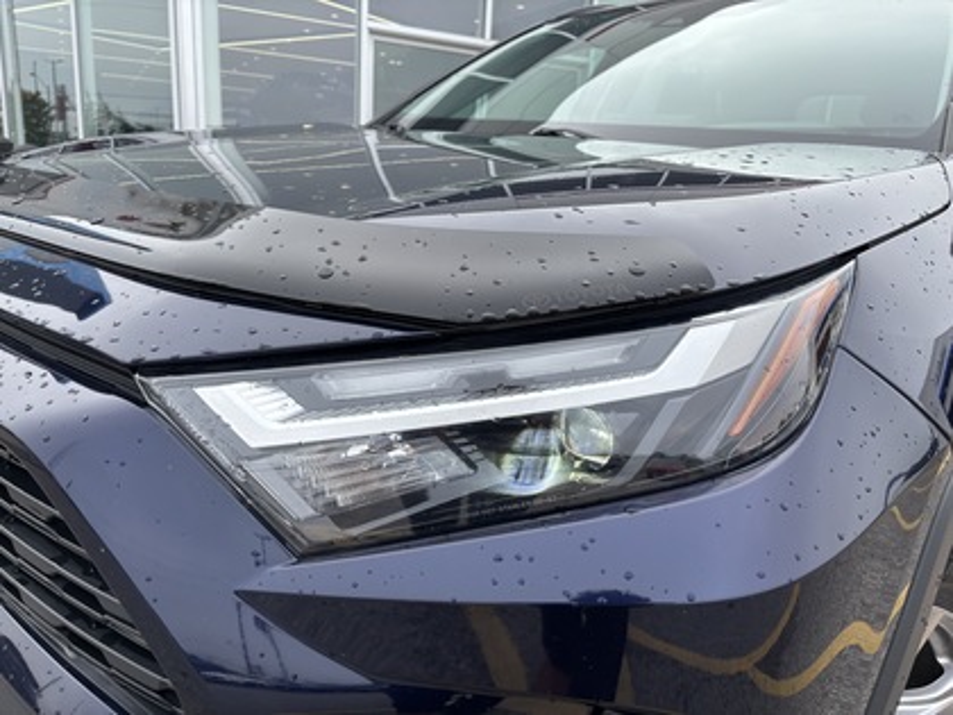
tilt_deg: -14.6
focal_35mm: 26
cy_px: 358
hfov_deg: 67.3
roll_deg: -2.8
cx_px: 476
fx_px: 716
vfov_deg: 53.1
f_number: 1.6
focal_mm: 5.96
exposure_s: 1/1058
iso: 50
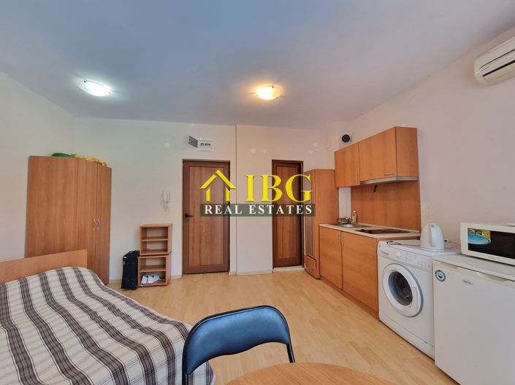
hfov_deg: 106.2
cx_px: 258
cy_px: 192
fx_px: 193
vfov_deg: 89.9
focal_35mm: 13
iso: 320
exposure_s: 1/33
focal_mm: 2.2
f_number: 2.2
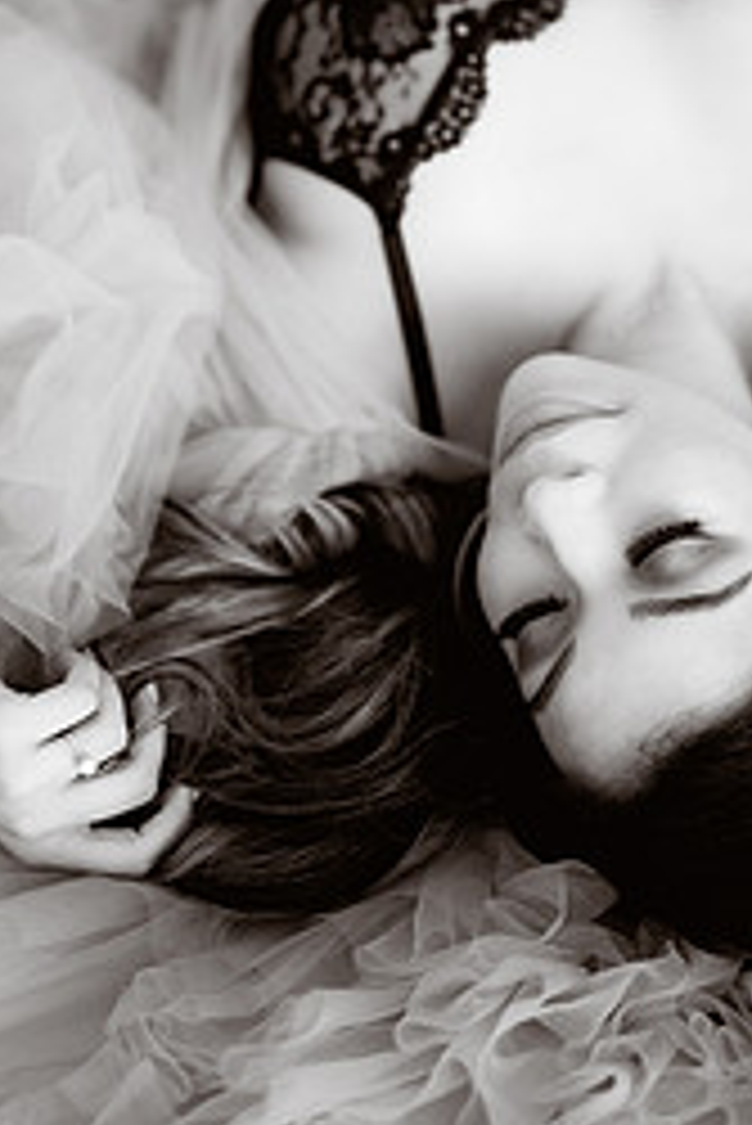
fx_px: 1971
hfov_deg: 21.6
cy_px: 315
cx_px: 459
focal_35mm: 63
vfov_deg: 31.4
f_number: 1.4
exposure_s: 1/125
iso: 125
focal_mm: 35
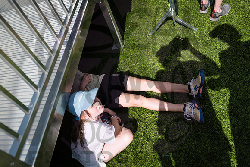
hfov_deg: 64.2
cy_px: 67
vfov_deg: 45.2
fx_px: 199
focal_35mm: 29
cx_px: 125
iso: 200
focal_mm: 24
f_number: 4
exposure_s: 1/2000
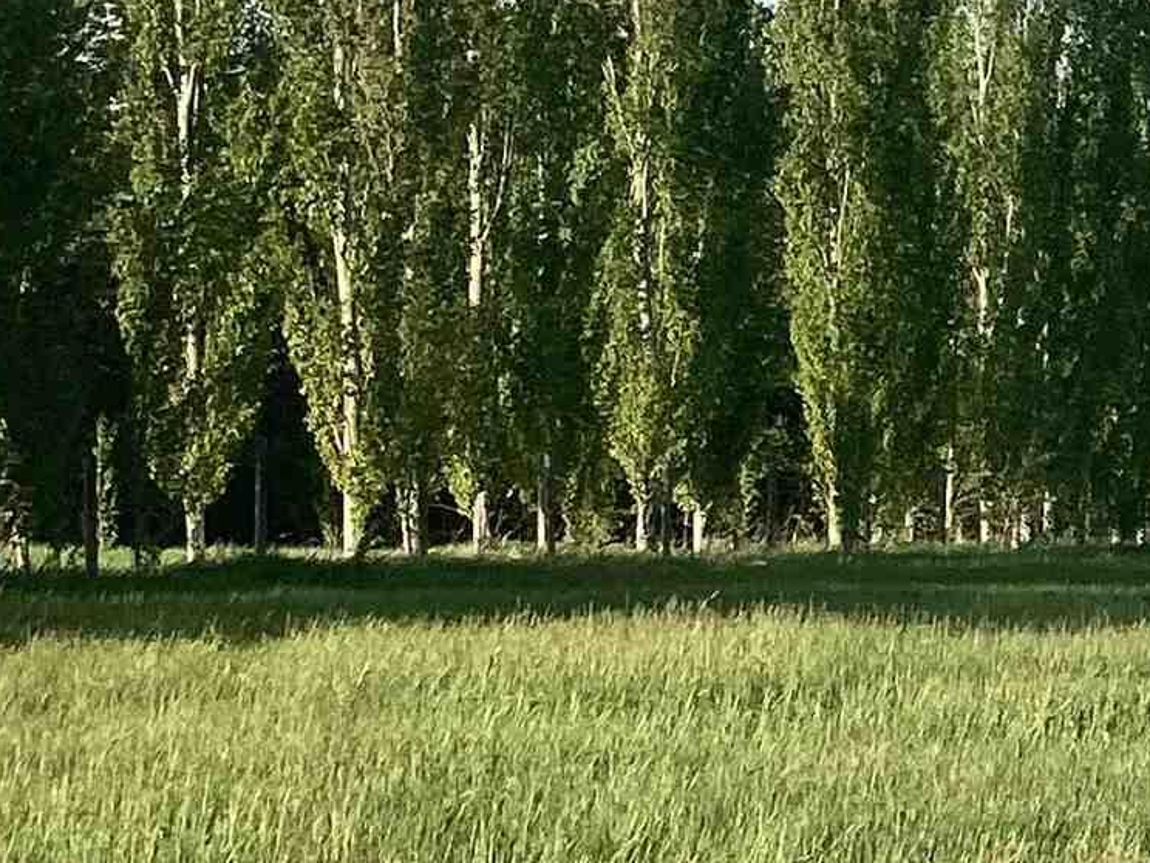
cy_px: 529
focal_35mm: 128
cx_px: 1615
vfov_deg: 11.6
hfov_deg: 14.6
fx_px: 4252
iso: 25
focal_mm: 3.3
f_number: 2.4
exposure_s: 1/715
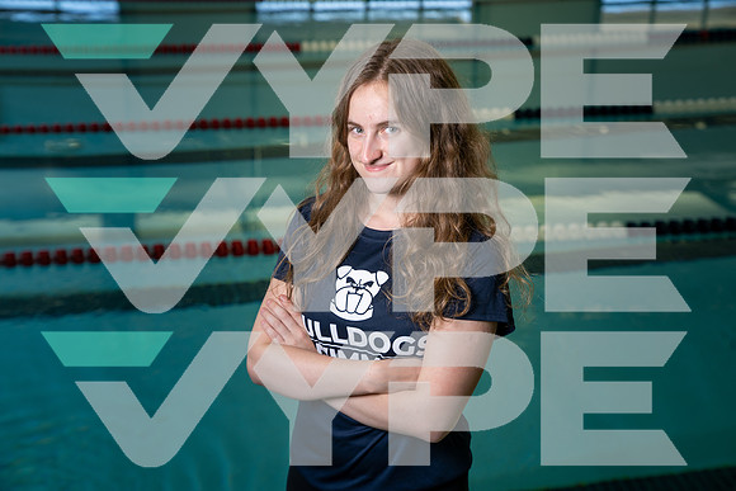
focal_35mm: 70
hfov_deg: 28.8
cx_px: 368
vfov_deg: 19.5
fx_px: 1431
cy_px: 246
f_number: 4.5
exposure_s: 1/250
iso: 200
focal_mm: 70
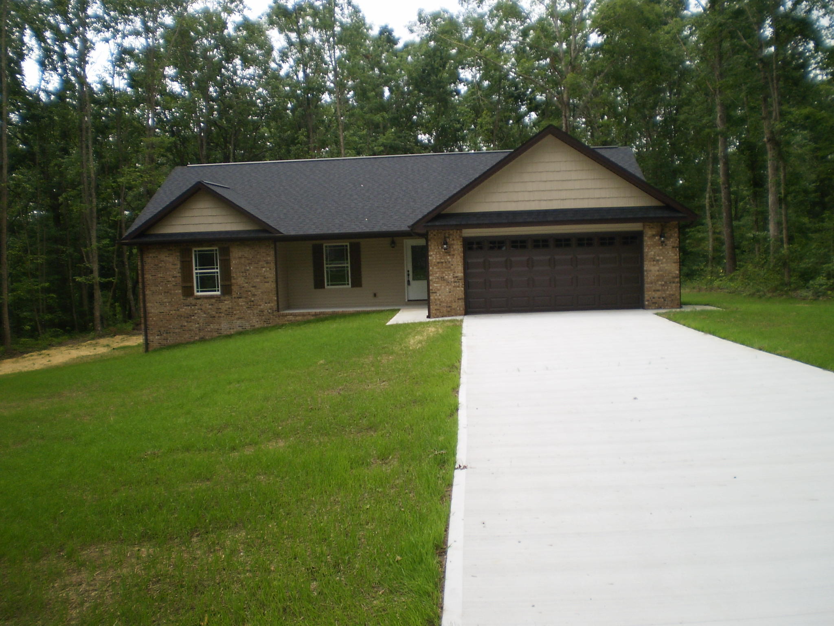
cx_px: 417
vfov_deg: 39.7
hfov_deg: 51.4
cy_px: 313
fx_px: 867
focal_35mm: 36
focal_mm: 6.3
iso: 64
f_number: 3.1
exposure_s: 1/640
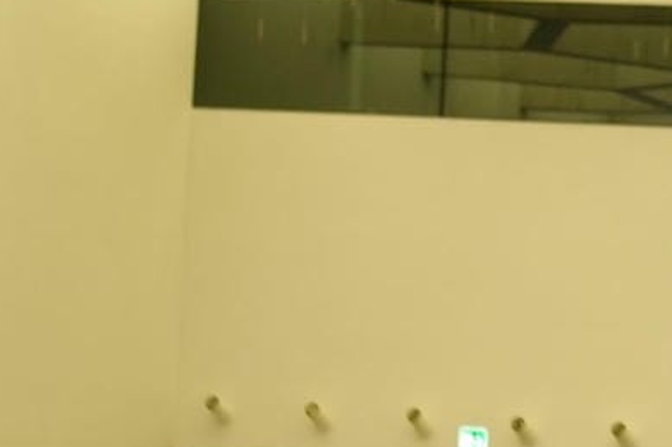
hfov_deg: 11.7
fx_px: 3208
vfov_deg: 7.8
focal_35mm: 172
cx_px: 854
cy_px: 734
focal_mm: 35
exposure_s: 1/200
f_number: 2.2
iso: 1000
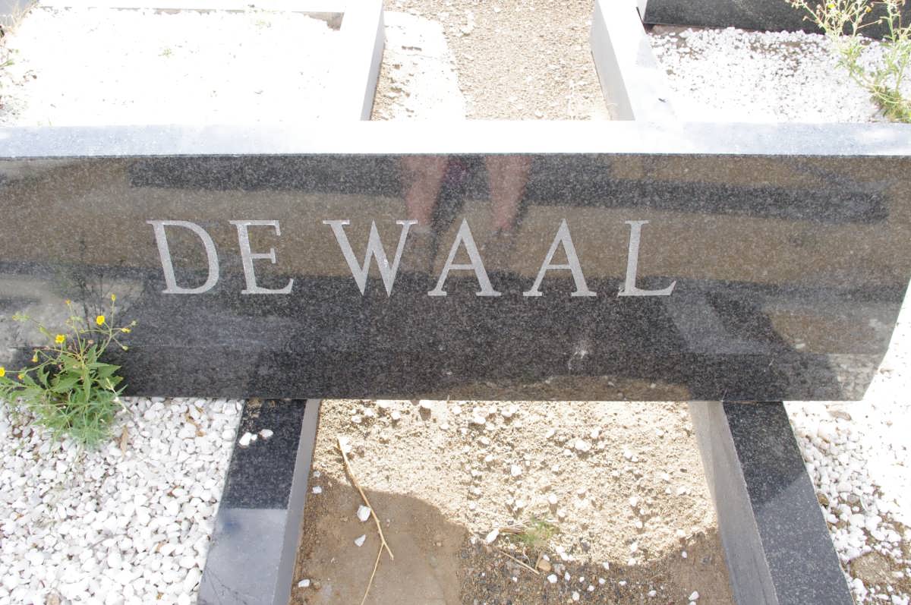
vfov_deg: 42.2
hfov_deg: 60.3
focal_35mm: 31
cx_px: 456
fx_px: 784
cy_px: 302
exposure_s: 1/125
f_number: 11
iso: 800
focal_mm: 21.25
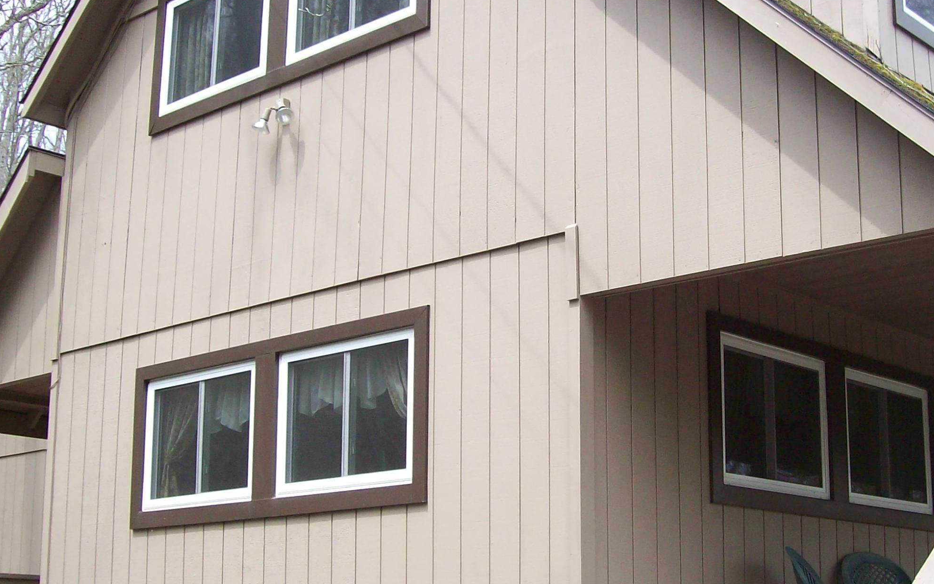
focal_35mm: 58
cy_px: 336
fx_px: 1476
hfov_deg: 34.9
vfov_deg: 22.4
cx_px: 602
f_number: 2.7
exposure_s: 1/287
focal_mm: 6
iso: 80
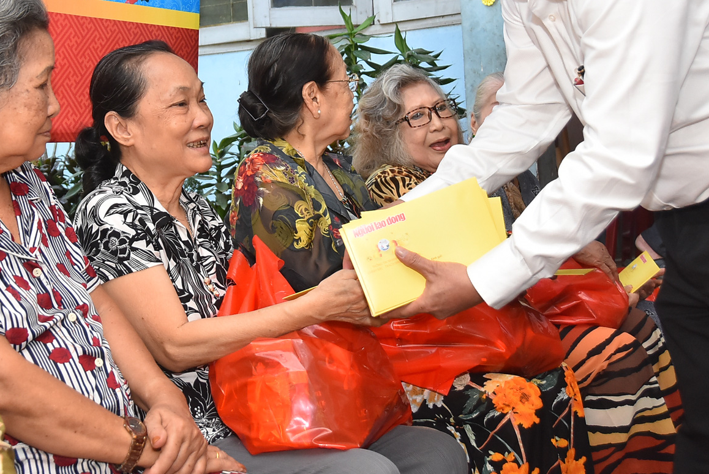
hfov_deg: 34.8
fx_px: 1123
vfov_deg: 23.5
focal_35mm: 57
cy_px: 112
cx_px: 253
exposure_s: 1/250
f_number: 3.8
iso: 900
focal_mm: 22
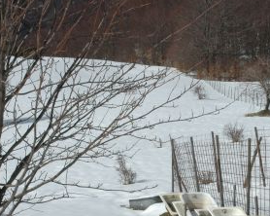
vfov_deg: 13.6
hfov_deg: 16.9
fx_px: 904
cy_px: 156
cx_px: 205
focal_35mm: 113
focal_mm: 31
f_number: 18
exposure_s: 1/200
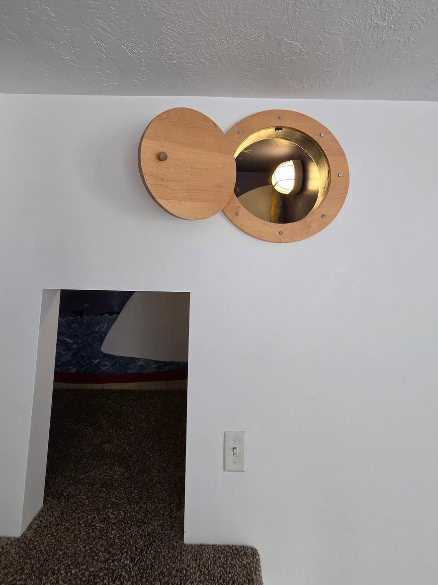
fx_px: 287
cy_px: 211
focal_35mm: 17
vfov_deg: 88.8
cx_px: 220
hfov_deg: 74.7
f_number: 2.2
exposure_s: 1/120
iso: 125
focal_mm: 2.2
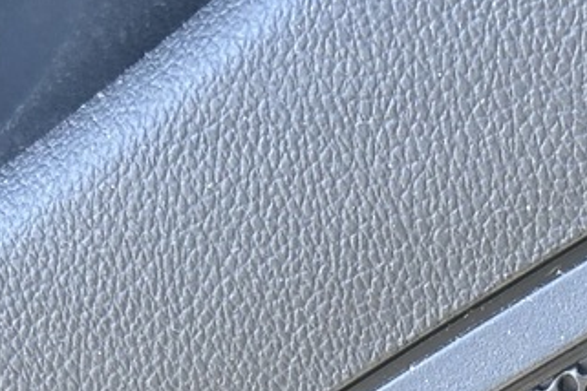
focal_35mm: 224
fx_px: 3652
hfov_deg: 9.1
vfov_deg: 5.9
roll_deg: +1.1
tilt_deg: -27.4
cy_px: 903
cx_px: 594
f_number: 1.78
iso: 64
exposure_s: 1/171
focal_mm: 6.86
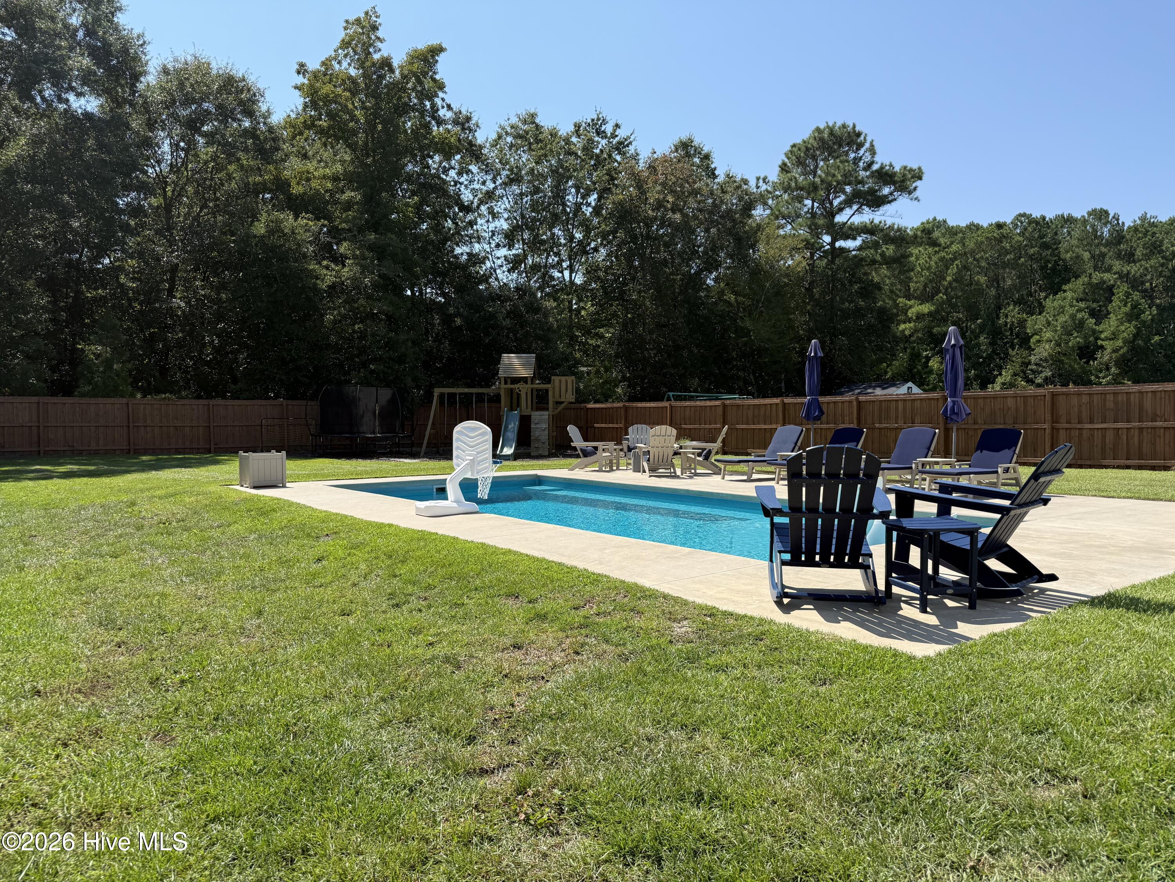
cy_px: 441
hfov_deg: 71.6
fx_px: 815
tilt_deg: -0.8
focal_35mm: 24
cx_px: 588
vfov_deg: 56.8
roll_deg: -0.3
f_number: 1.78
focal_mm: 6.76
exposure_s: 1/3425
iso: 80
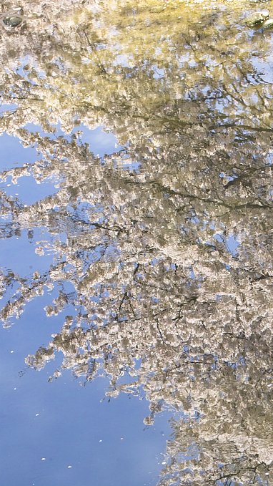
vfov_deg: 10.0
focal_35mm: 215
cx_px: 361
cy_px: 244
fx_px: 2767
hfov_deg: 5.6
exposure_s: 1/30
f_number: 8
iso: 100
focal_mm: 80
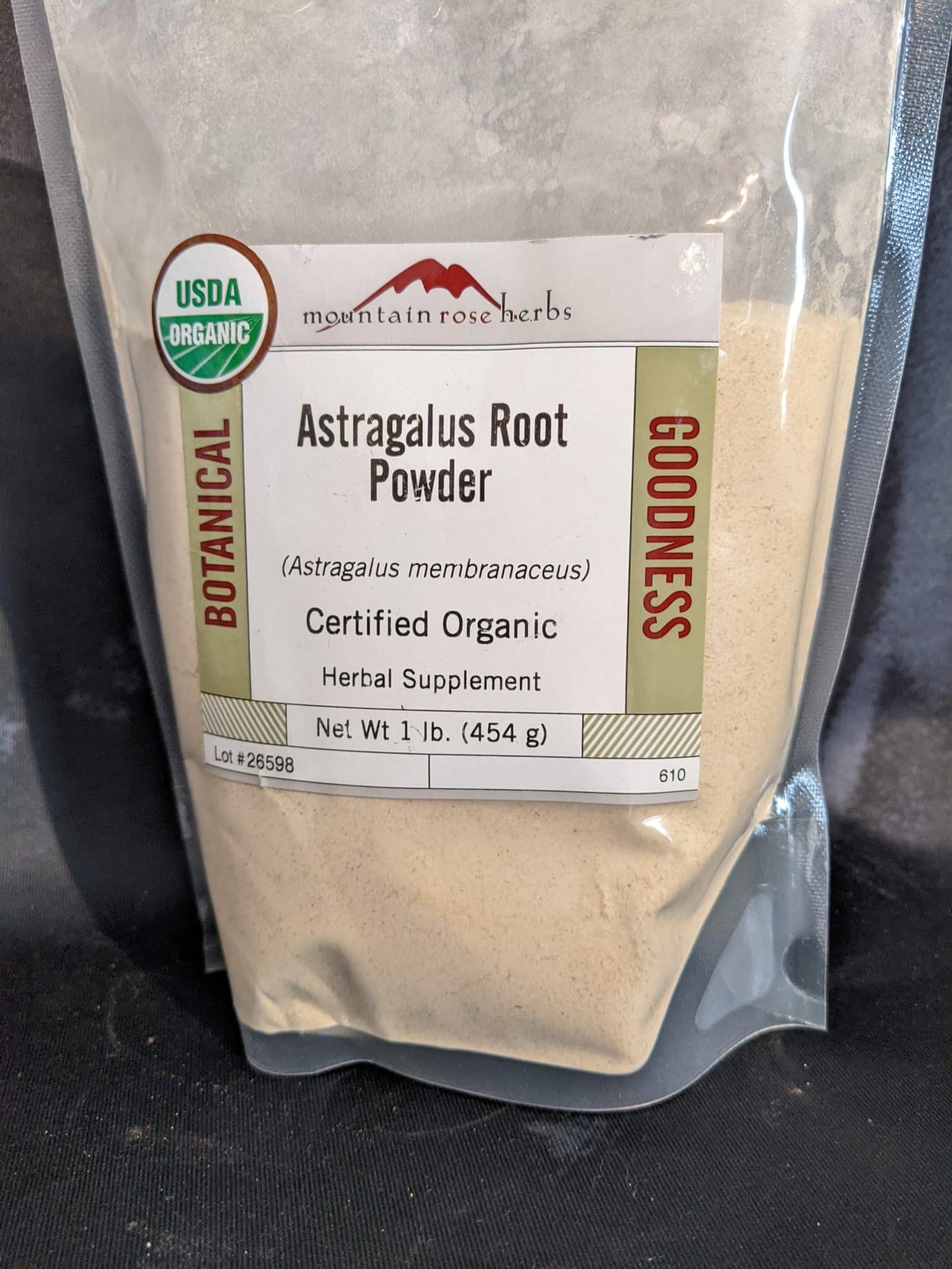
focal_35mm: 27
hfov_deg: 51.4
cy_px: 634
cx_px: 476
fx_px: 990
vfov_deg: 65.3
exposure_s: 1/40
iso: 218
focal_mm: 4.44
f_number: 1.8
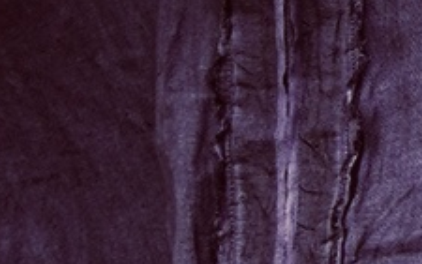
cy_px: -94
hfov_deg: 5.7
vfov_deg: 3.6
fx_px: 4199
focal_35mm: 365
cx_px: 466
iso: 100
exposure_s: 1/400
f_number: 5
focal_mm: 21
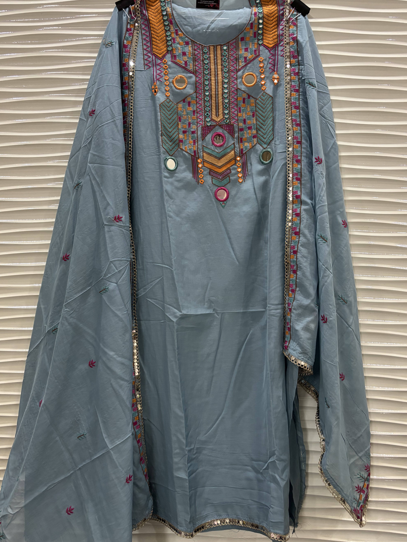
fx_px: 439
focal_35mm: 28
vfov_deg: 63.4
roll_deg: -1.6
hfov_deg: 49.7
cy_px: 261
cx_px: 209
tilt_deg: -0.7
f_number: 1.6
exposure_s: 1/50
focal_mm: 5.96
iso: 320
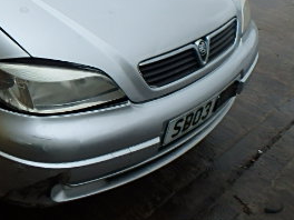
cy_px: 19
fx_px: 433
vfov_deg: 27.5
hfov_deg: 34.5
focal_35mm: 51
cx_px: 9
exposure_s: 1/640
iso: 125
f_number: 3.5
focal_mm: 3.7
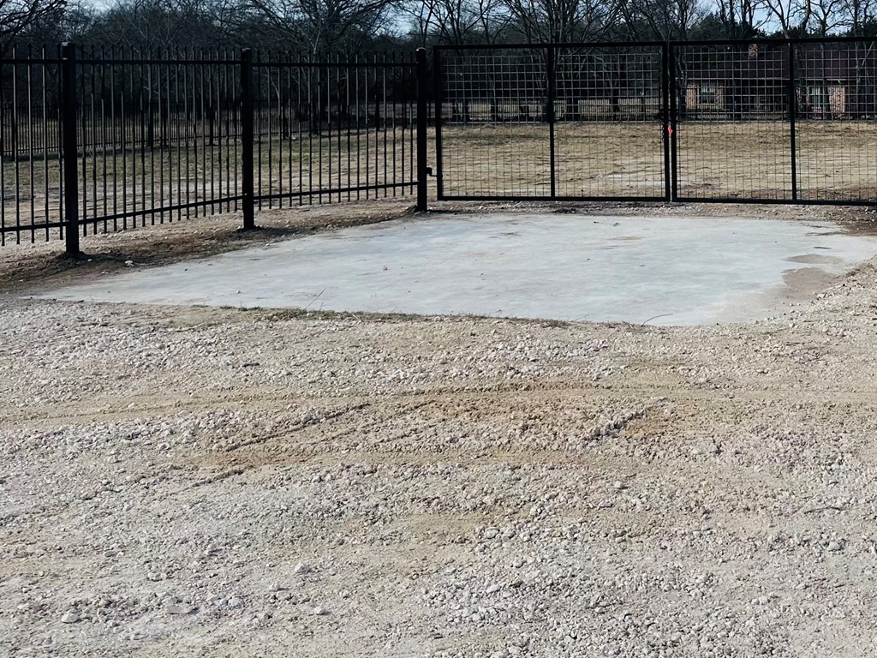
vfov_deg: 29.3
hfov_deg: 36.9
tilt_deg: -0.8
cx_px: 802
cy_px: 91
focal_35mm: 48
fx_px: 1216
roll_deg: -0.7
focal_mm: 6.86
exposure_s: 1/7576
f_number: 1.78
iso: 80
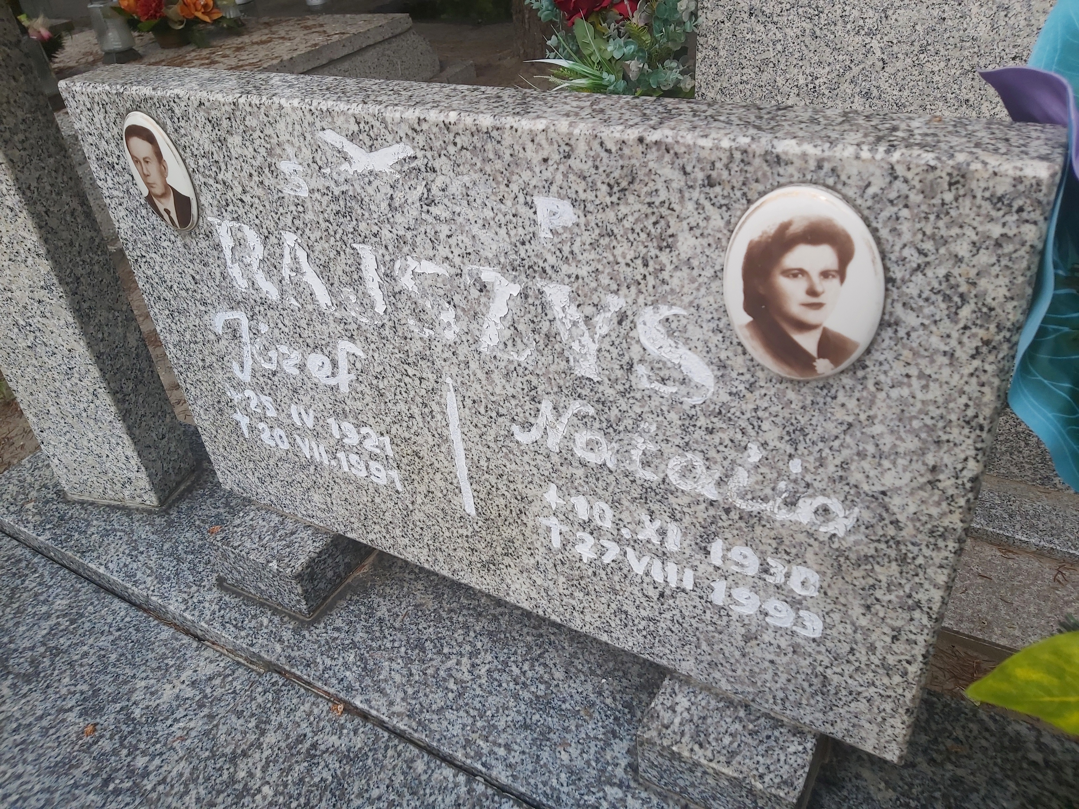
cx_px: 540
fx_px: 810
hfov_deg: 67.3
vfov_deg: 53.1
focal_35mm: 26
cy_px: 404
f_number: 1.7
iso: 64
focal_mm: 3.92
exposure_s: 1/1239
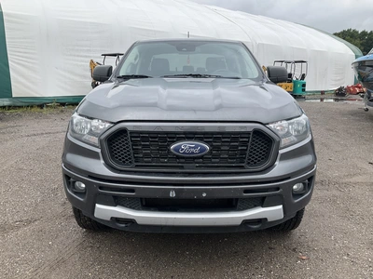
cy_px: 140
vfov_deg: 48.2
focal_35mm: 29
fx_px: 312
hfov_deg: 61.7
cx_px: 186
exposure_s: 1/551
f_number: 1.8
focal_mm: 3
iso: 25
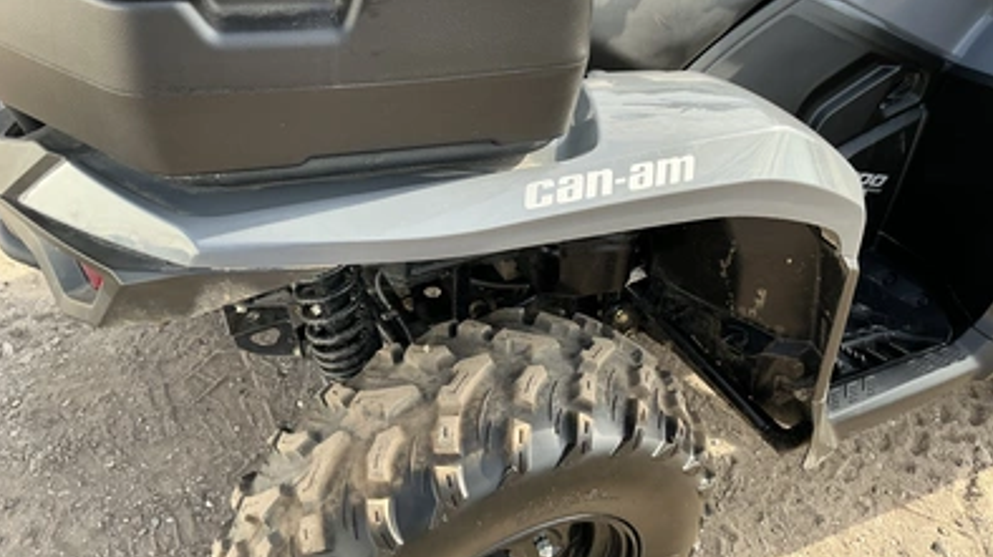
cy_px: 189
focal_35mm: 31
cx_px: 491
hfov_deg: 62.7
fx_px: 816
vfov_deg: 37.3
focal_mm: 3
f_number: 1.8
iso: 25
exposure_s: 1/251
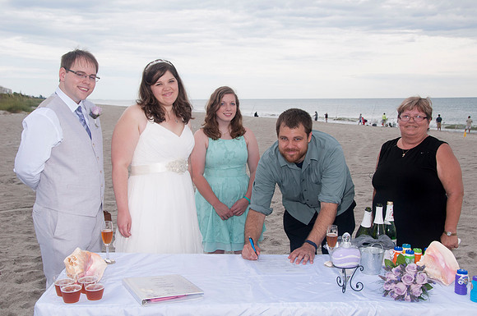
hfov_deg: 49.6
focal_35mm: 39
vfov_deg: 34.1
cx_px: 238
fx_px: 516
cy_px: 158
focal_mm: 26
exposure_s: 1/250
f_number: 7.1
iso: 100
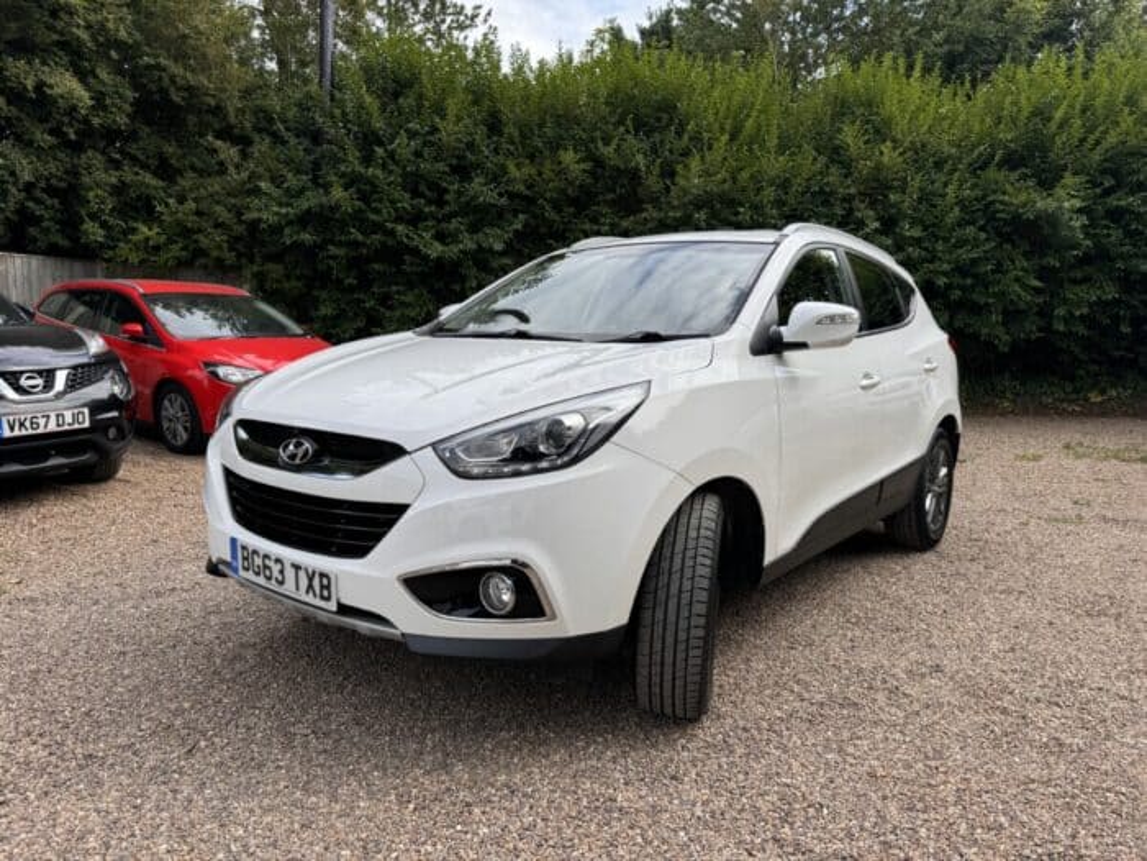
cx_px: 574
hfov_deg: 71.6
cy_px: 430
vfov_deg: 56.8
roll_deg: -1.9
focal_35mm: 24
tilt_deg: -8.2
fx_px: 795
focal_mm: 6.76
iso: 80
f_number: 1.78
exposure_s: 1/2041
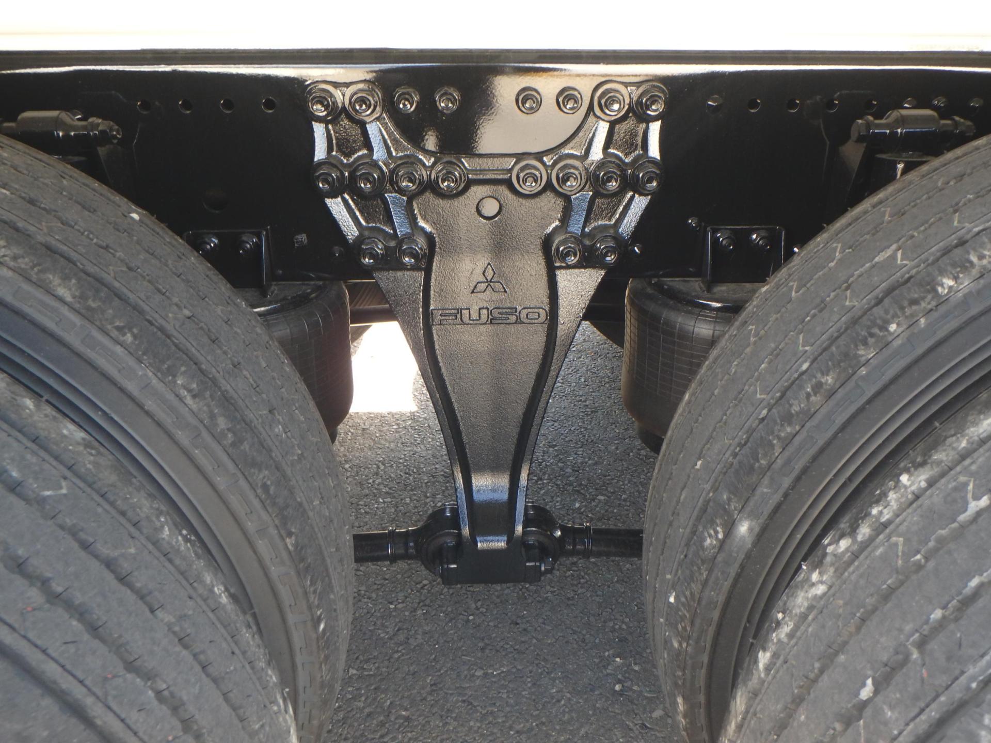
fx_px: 830
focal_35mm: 29
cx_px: 496
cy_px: 372
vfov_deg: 48.2
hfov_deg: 61.7
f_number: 4.6
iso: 200
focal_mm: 5.2
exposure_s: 1/30
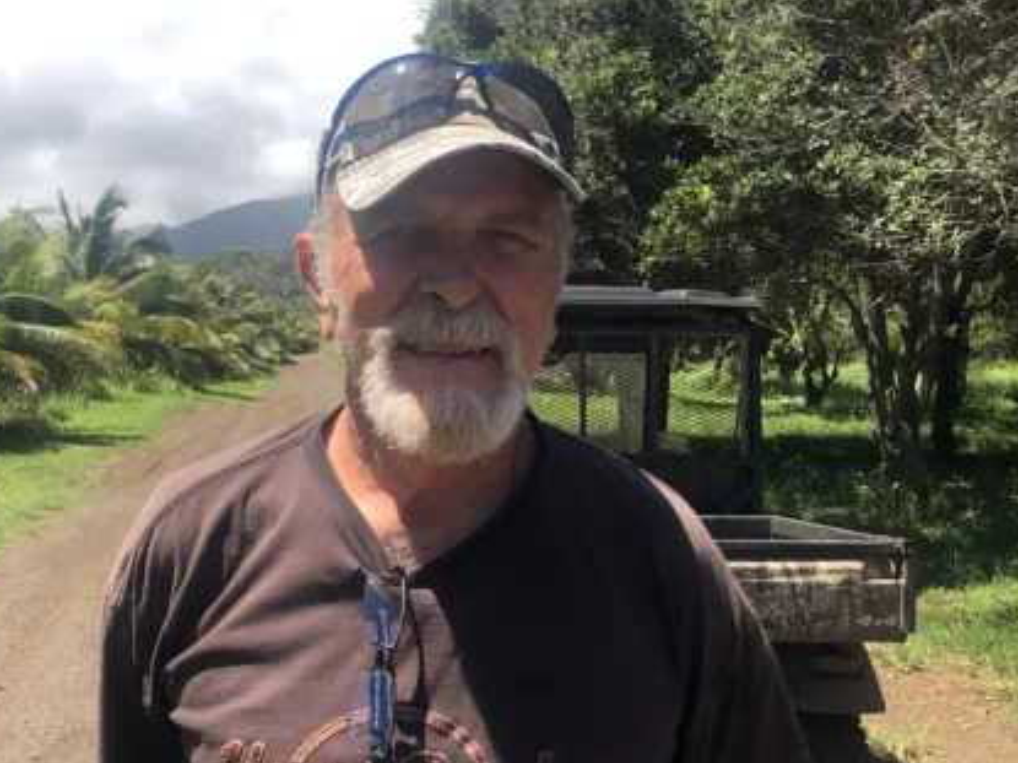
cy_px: 415
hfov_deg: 41.4
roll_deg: -0.2
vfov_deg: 32.1
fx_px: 1323
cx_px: 313
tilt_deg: +1.1
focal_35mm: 45
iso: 20
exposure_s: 1/1453
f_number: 1.8
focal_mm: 3.99
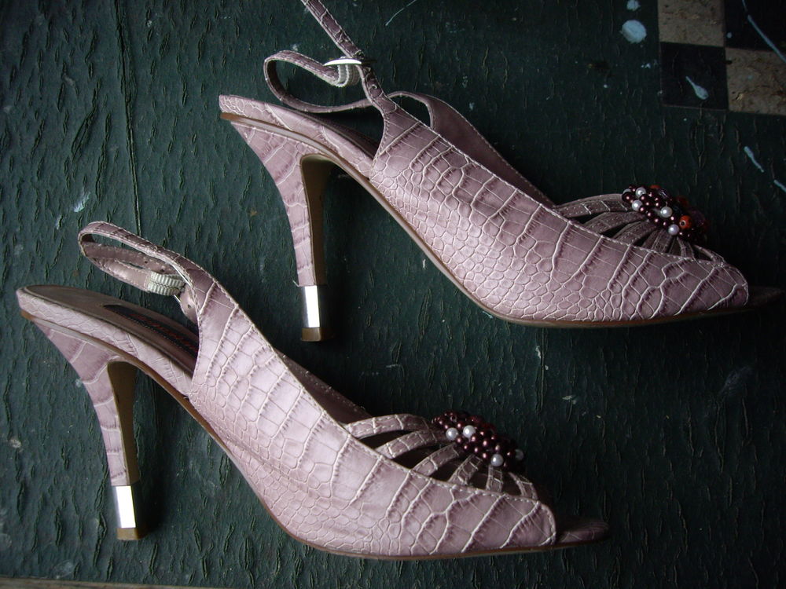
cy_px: 294
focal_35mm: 38
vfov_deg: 37.7
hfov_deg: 49.0
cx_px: 393
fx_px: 863
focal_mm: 6.2
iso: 100
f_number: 2.7
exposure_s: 1/60
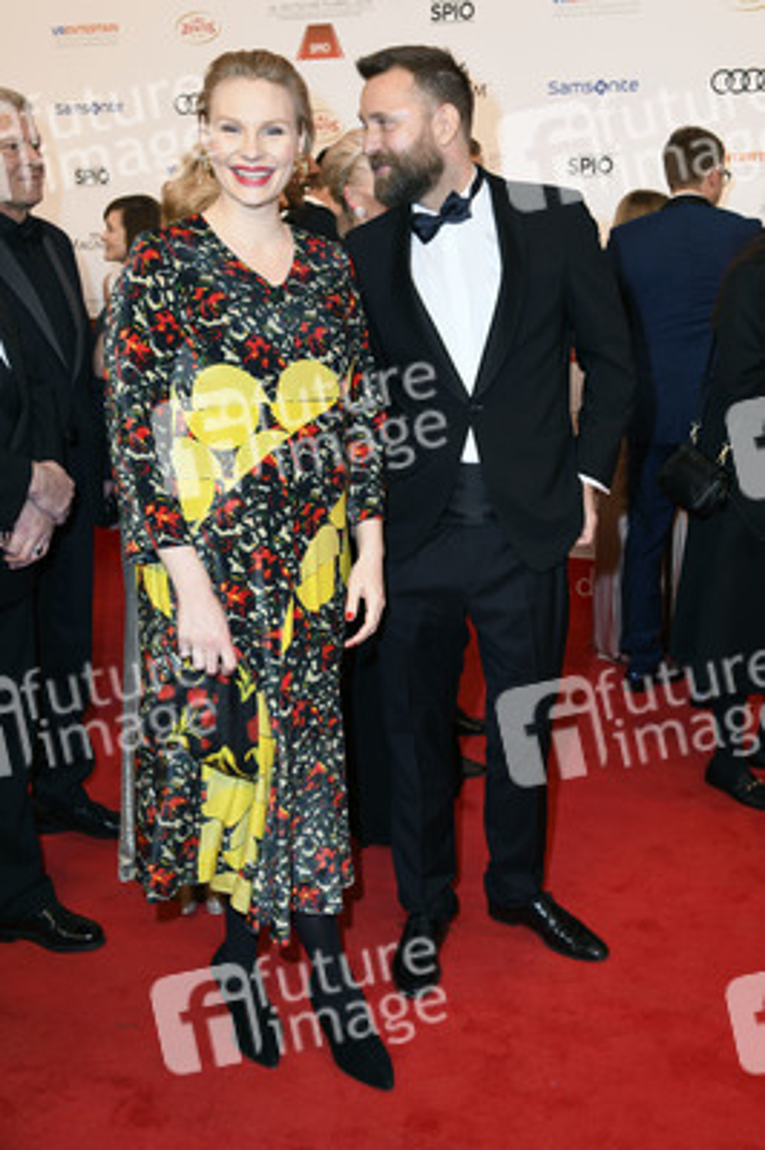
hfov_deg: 38.8
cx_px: 382
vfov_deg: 55.8
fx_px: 1086
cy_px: 575
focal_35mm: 34
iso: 250
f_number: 6.3
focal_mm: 34
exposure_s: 1/125
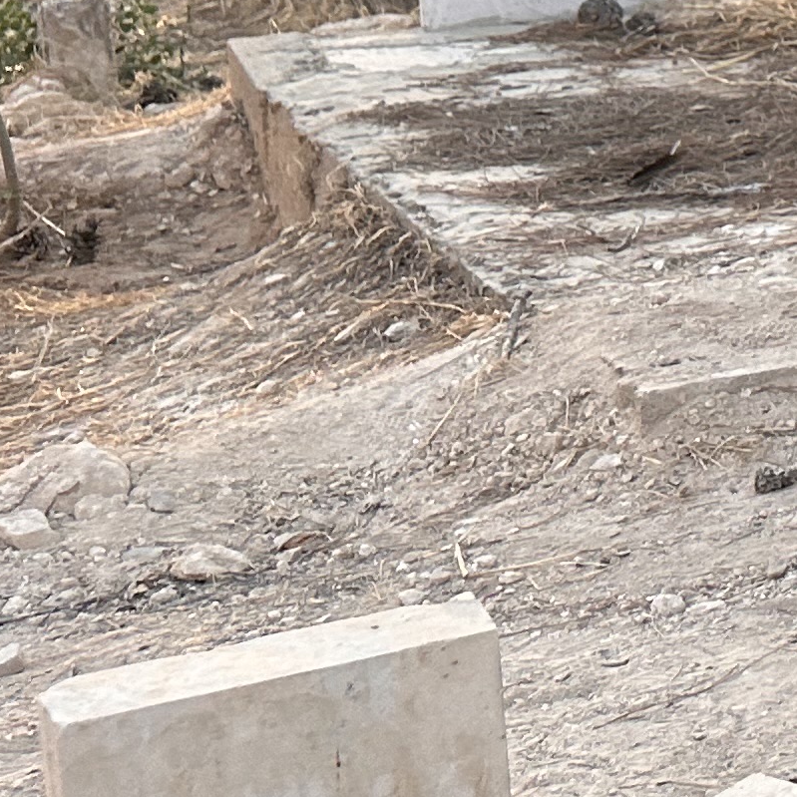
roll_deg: +0.5
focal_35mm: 107
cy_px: -117
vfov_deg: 15.8
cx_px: 1814
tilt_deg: -8.4
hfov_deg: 13.0
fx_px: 2787
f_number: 1.78
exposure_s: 1/121
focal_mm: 6.86
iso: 100
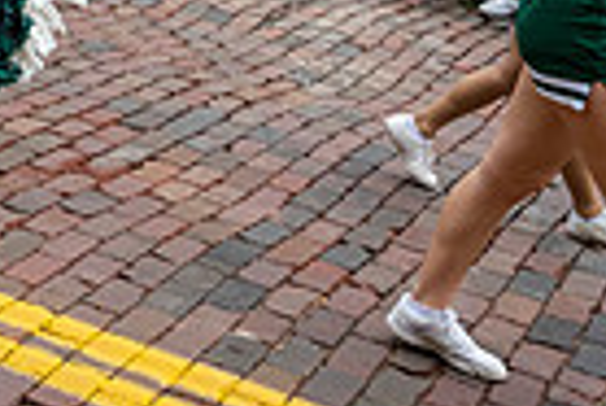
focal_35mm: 100
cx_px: -292
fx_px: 1685
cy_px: -356
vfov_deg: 12.4
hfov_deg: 18.2
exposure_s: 1/1600
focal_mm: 24
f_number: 4
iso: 1000
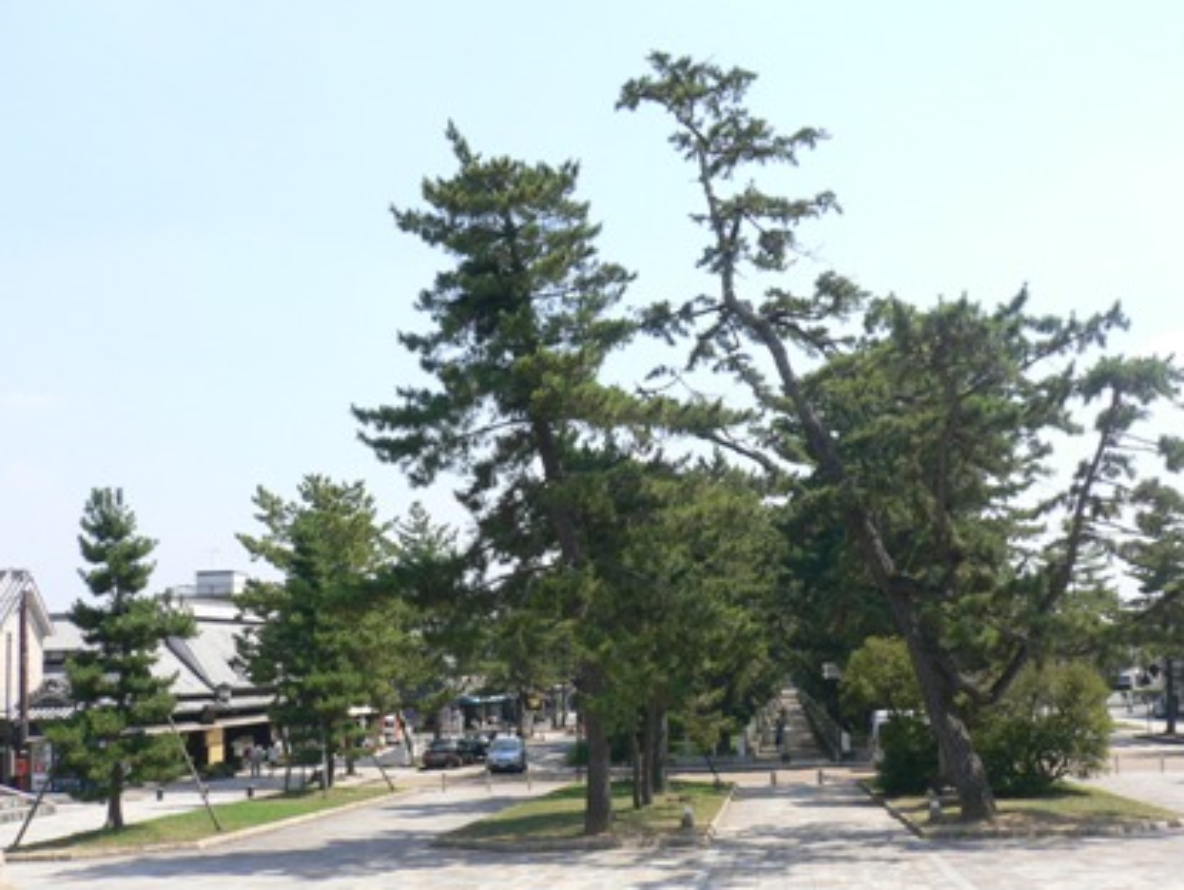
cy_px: 444
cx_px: 586
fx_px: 1232
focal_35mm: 36
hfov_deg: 51.3
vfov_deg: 39.7
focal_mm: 5.8
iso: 80
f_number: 5.6
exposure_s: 1/200
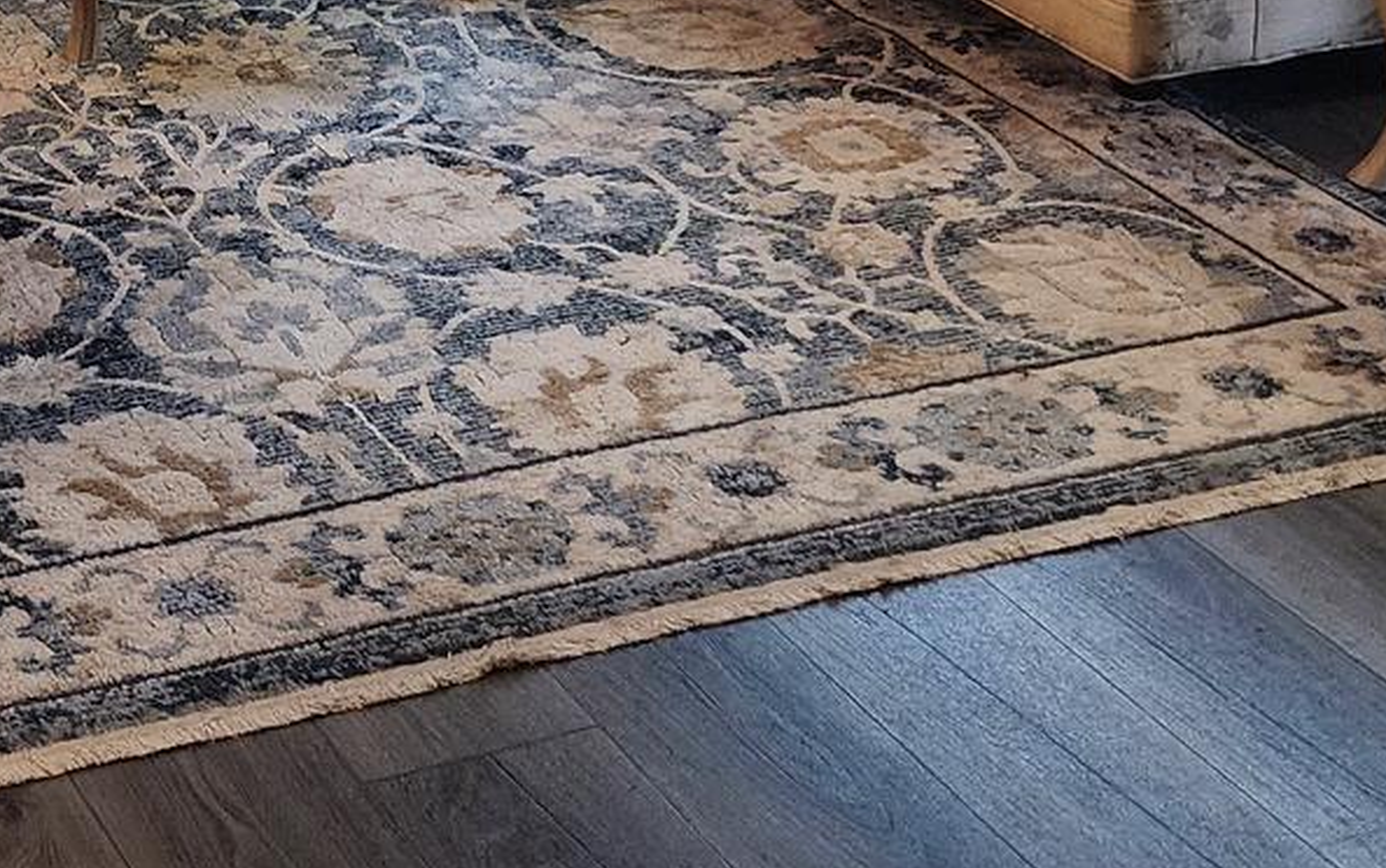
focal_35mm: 84
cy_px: -877
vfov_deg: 13.4
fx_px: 3175
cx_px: -100
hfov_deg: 23.3
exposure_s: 1/120
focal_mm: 6.4
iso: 250
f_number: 1.8
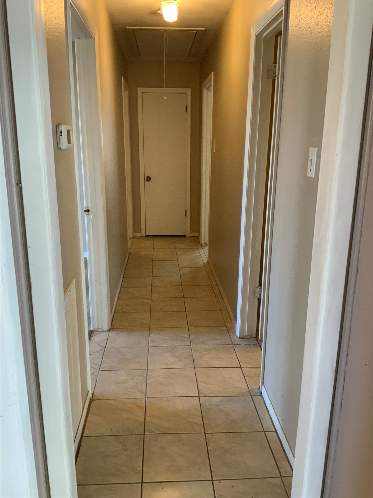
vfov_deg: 61.7
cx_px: 186
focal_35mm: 29
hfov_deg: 48.2
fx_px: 417
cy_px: 249
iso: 160
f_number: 1.8
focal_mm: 3
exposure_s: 1/60
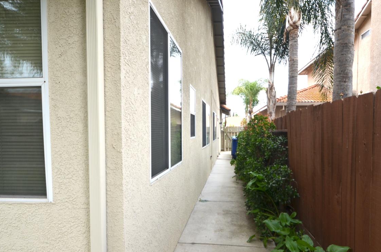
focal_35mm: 20
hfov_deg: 83.6
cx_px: 217
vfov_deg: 61.6
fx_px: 211
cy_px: 138
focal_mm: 10
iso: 200
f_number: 6.3
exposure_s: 1/160
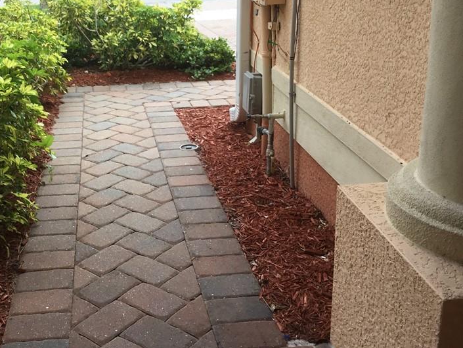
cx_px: 143
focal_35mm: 45
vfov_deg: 31.9
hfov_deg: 41.3
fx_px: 602
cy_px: 114
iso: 25
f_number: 2.4
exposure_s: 1/351
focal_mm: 3.3
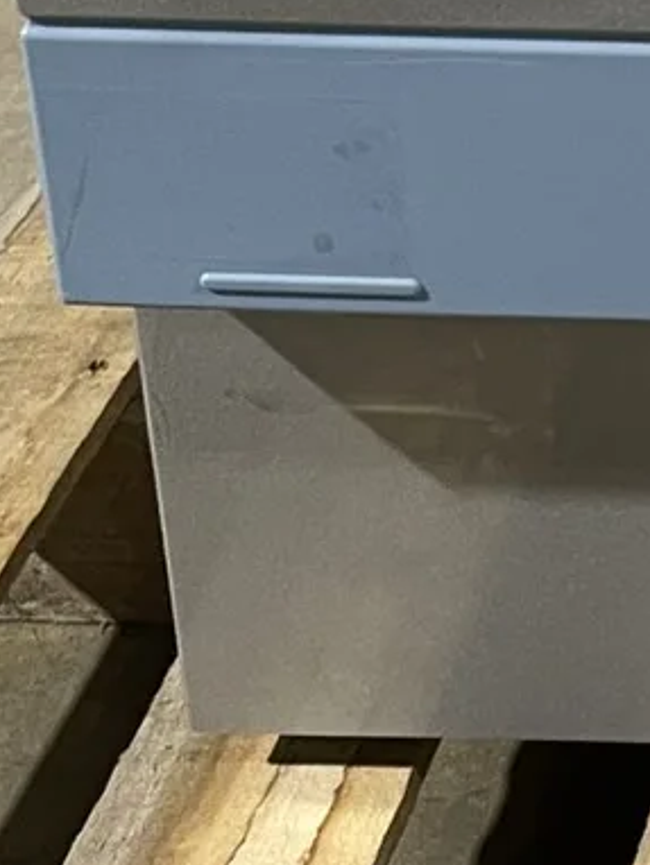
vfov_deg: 14.2
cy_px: -61
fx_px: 3401
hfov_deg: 10.0
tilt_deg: -24.3
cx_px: 1372
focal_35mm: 136
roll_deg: -1.8
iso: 160
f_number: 1.6
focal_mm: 4.2
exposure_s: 1/60
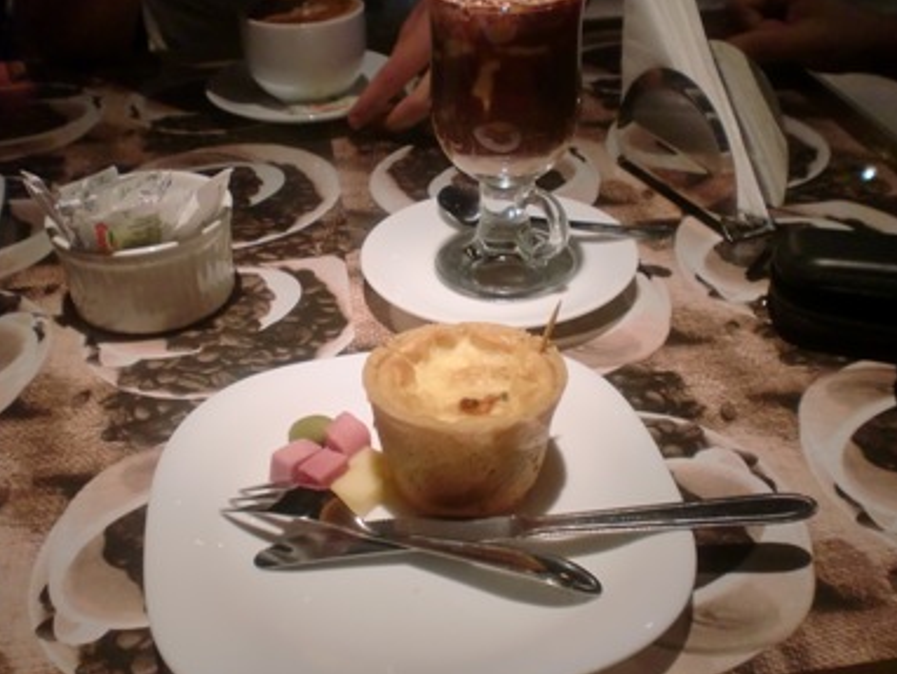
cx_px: 463
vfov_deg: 35.2
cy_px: 341
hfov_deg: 45.7
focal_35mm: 41
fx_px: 1063
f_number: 3.1
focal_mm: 6.3
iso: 160
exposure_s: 1/60
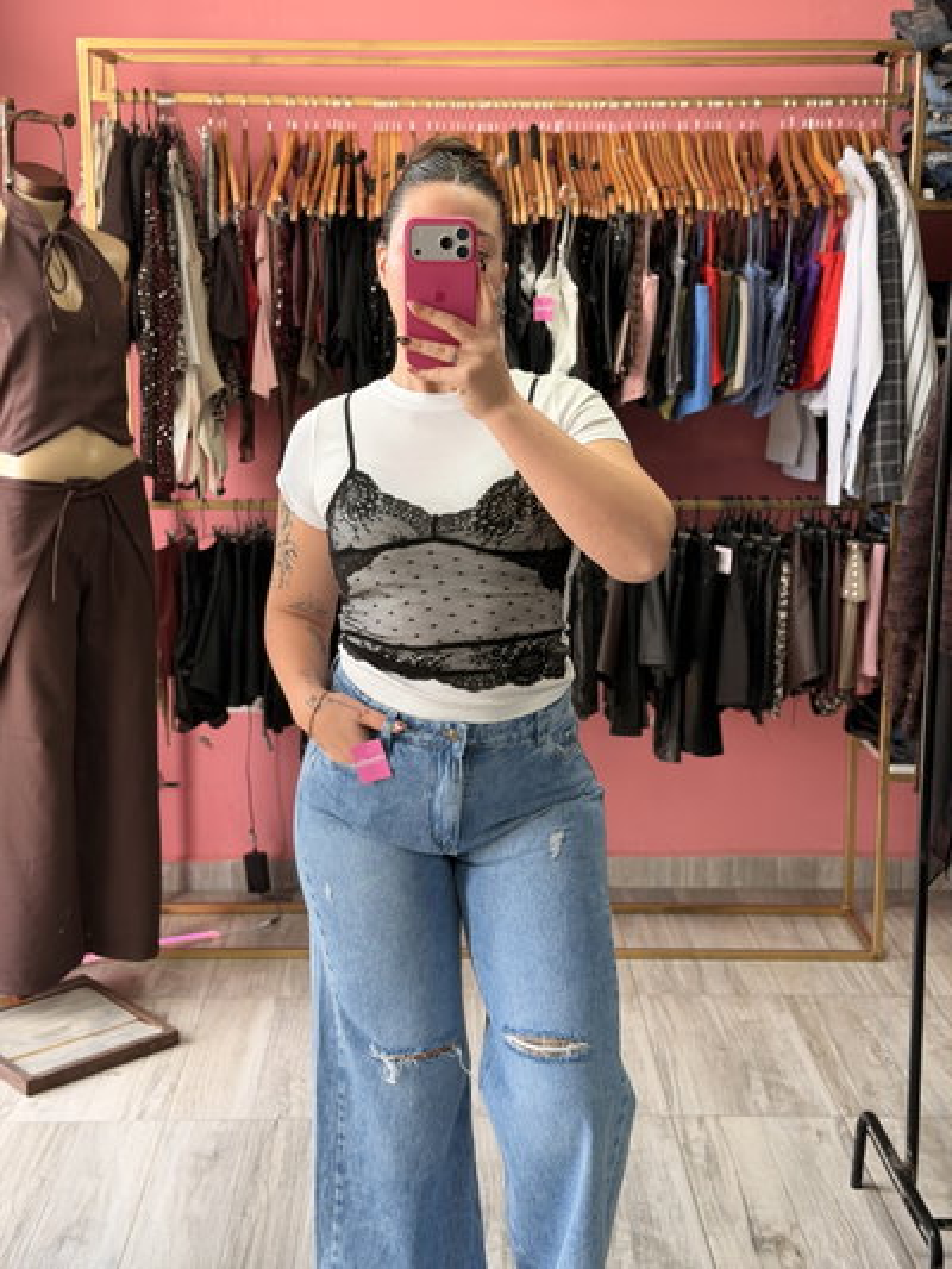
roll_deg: -0.4
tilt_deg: -12.8
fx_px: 1759
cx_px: 476
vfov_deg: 39.6
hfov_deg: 30.3
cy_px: 634
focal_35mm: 48
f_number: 1.78
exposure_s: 1/110
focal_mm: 6.76
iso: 100
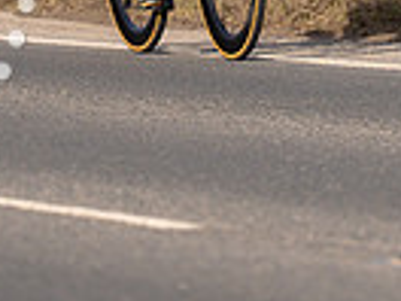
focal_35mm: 665
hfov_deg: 3.0
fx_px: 7704
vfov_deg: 2.2
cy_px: -217
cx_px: 228
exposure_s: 1/800
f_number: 4
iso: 100
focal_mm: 157
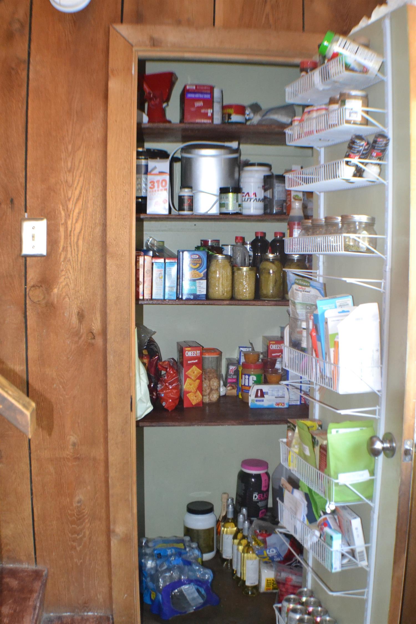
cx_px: 208
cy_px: 312
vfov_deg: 33.4
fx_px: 1040
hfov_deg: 22.6
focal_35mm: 60
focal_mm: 40
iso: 2800
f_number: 5.3
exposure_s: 1/60
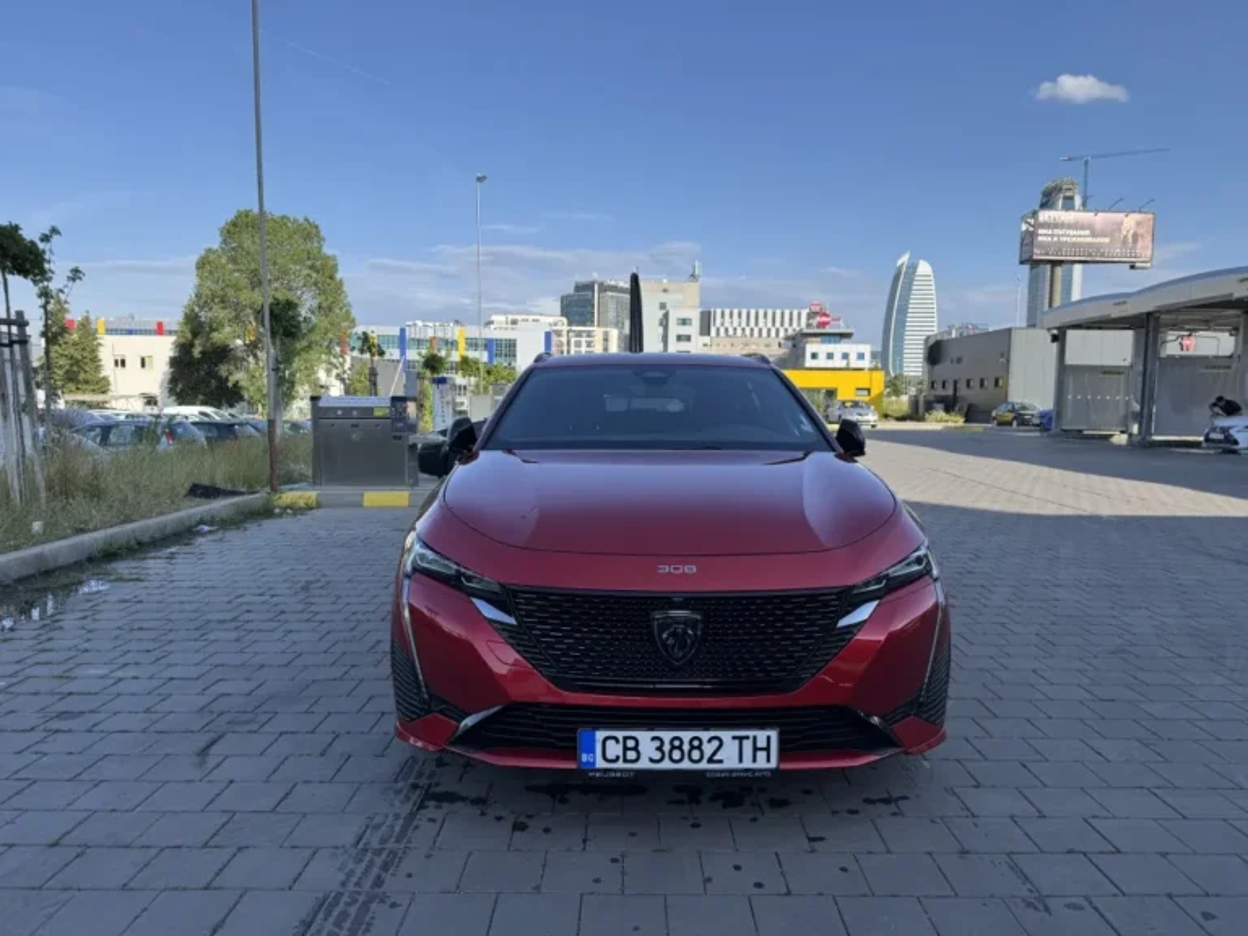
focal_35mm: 24
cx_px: 624
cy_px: 468
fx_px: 865
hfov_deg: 71.6
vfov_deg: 56.8
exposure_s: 1/2959
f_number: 1.78
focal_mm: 6.76
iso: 80
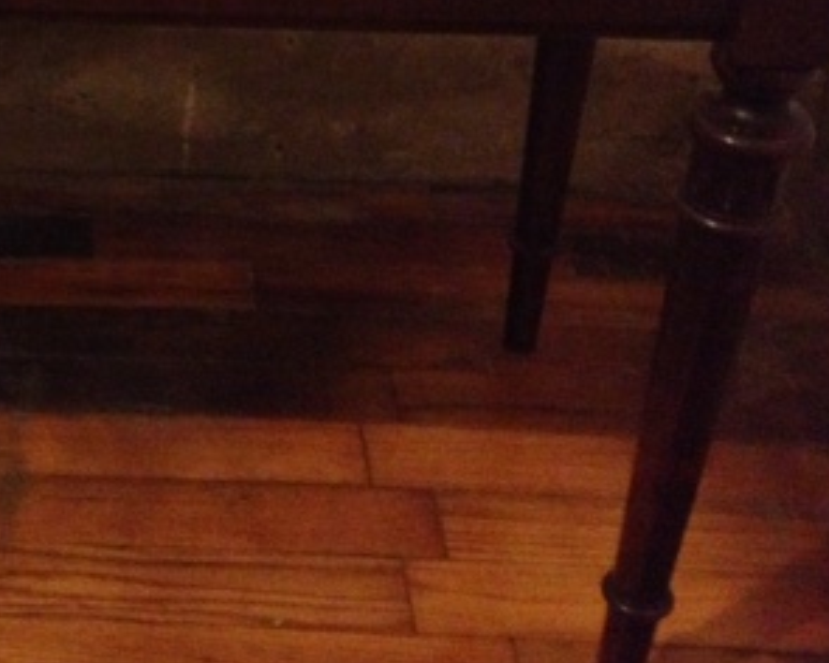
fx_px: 1816
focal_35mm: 74
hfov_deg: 24.5
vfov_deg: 20.1
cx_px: 0
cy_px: 20
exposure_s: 1/15
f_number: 2.4
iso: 800
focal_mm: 4.28
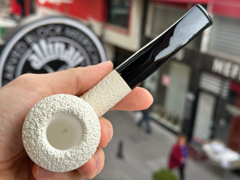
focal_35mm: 48
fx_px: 333
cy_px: 90
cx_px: 120
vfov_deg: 30.3
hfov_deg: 39.7
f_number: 1.78
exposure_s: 1/471
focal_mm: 6.86
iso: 64
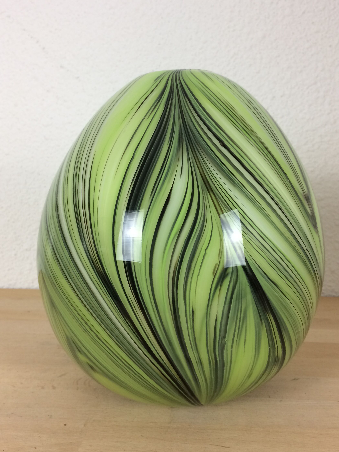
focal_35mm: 34
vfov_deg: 53.9
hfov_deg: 41.8
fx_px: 444
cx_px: 170
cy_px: 215
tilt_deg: -4.3
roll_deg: +0.3
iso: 40
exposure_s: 1/33
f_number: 2.2
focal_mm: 4.15
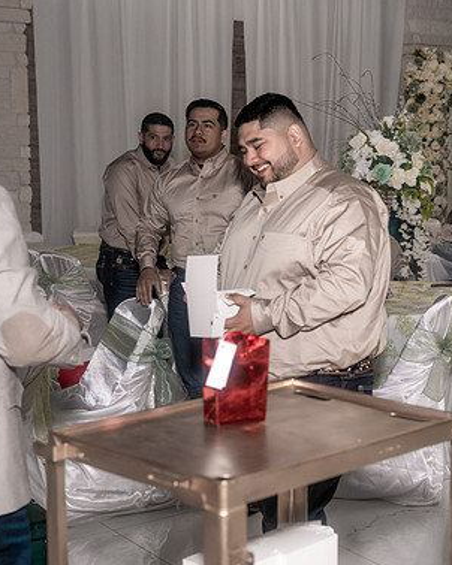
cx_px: 341
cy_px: 283
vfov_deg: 30.5
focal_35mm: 62
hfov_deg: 24.3
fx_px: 1038
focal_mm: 43
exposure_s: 1/250
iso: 2000
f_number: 4
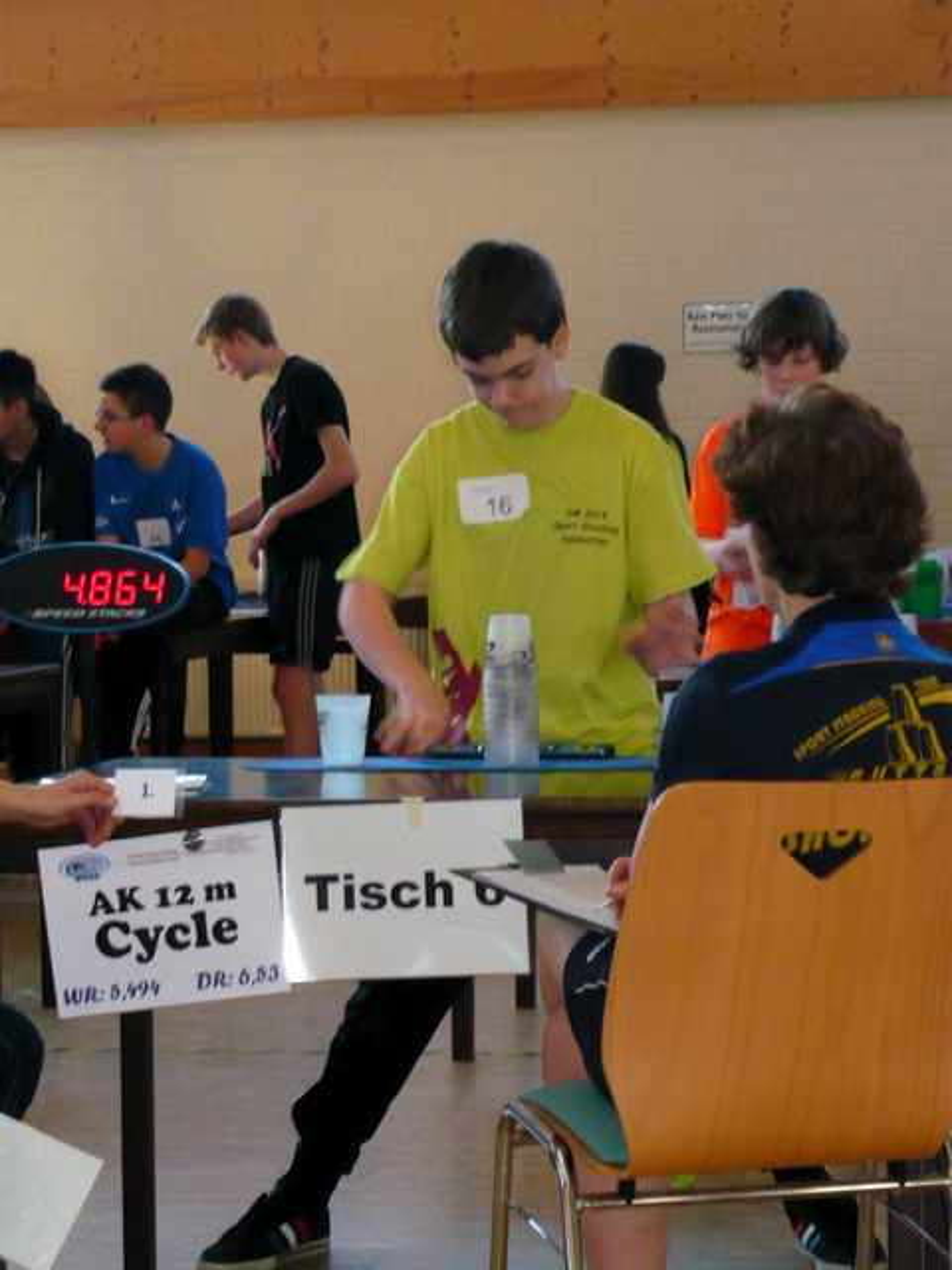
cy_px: 635
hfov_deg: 14.8
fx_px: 3667
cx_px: 476
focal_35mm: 100
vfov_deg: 19.6
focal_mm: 16.5
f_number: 5.1
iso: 640
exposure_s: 1/60
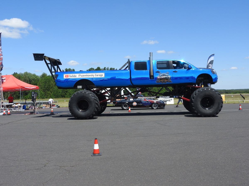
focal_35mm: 35
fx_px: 252
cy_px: 93
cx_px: 124
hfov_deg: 52.6
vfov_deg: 40.7
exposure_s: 1/1000
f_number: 3.8
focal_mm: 6.3
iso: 100
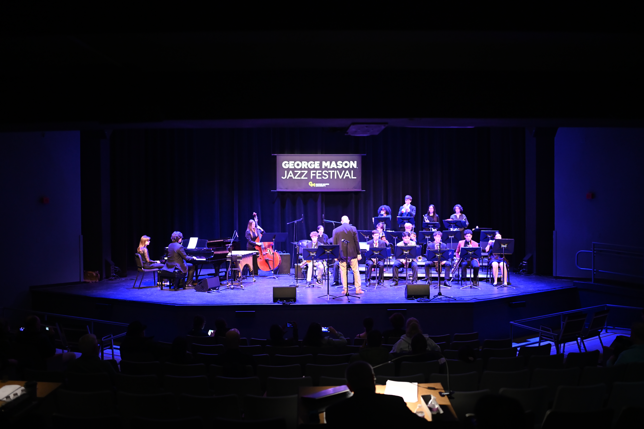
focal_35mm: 35
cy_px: 214
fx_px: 626
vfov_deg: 37.9
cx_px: 322
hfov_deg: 54.4
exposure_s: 1/125
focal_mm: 35
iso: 2500
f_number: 1.8
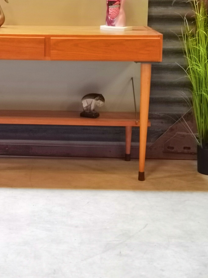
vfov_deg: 27.8
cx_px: 21
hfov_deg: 21.2
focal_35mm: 68
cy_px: 45
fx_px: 545
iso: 800
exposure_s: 1/100
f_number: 1.9
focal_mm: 6.71
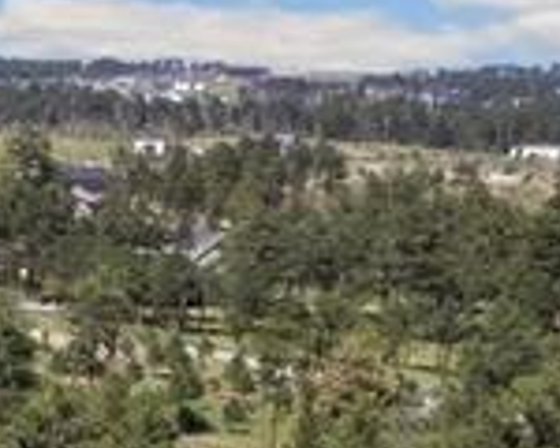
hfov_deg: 10.0
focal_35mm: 141
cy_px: 883
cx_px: -1154
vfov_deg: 10.2
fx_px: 2337
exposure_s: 1/3200
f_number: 2.8
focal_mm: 8.38
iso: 200
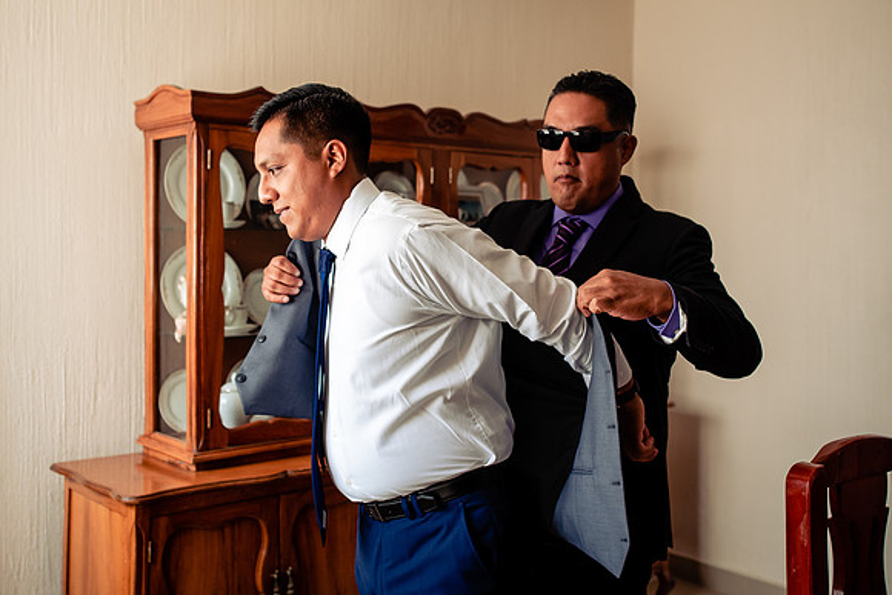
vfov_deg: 32.3
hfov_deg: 46.9
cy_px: 257
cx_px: 420
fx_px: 1027
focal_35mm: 41
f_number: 3.5
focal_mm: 35
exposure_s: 1/160
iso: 400
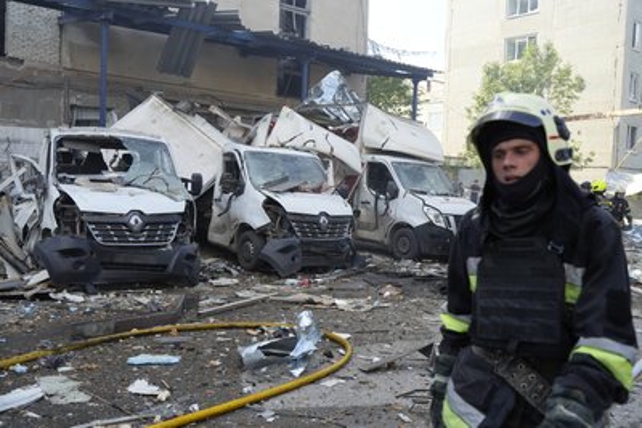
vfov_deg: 38.9
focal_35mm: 34
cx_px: 321
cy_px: 214
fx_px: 607
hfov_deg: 55.8
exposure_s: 1/200
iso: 100
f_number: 4.5
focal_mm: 34
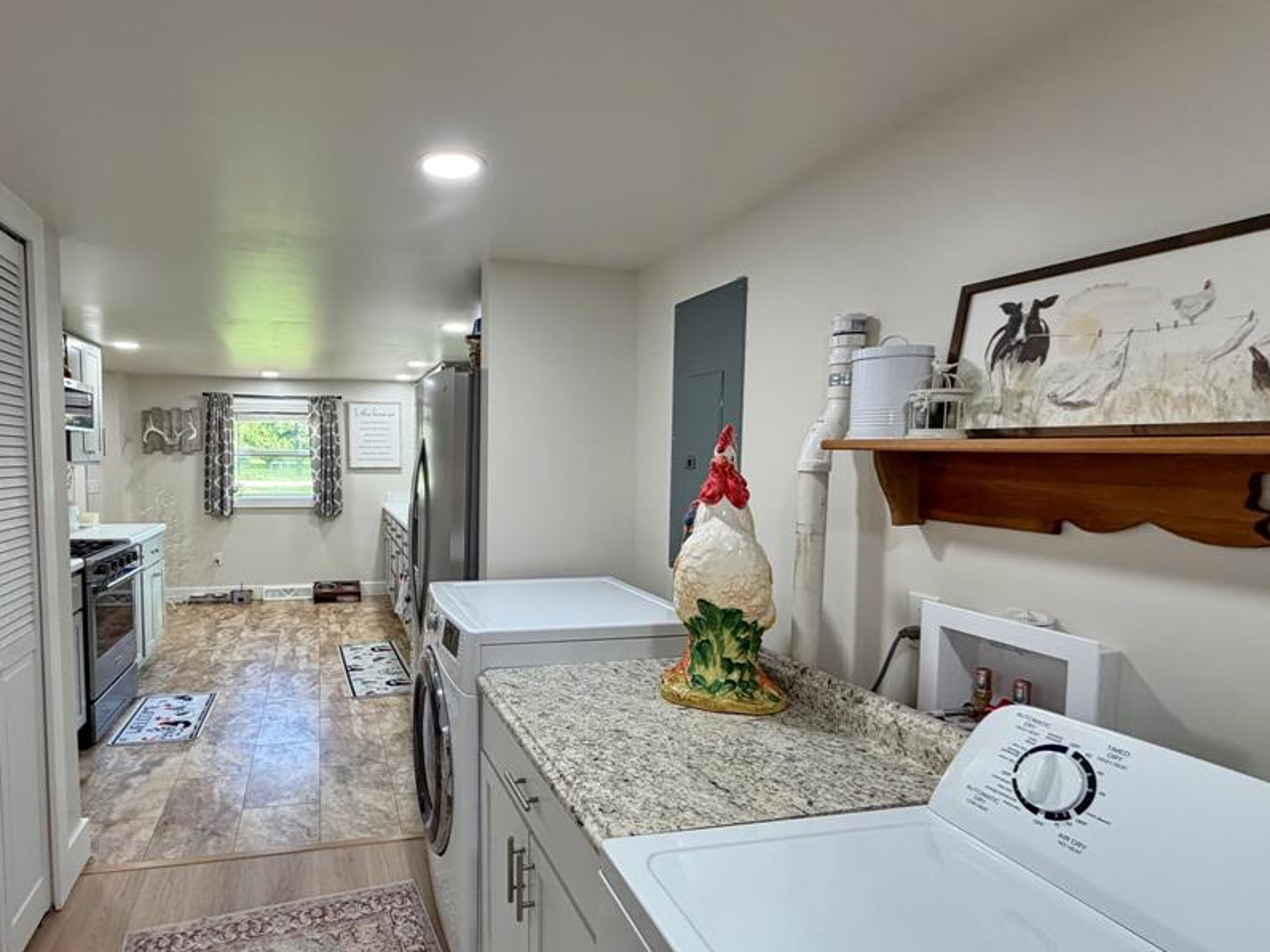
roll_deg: +2.0
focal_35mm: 18
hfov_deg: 85.9
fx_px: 660
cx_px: 471
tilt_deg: -4.2
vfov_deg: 71.5
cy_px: 507
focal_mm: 2.22
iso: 200
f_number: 2.2
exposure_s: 1/120
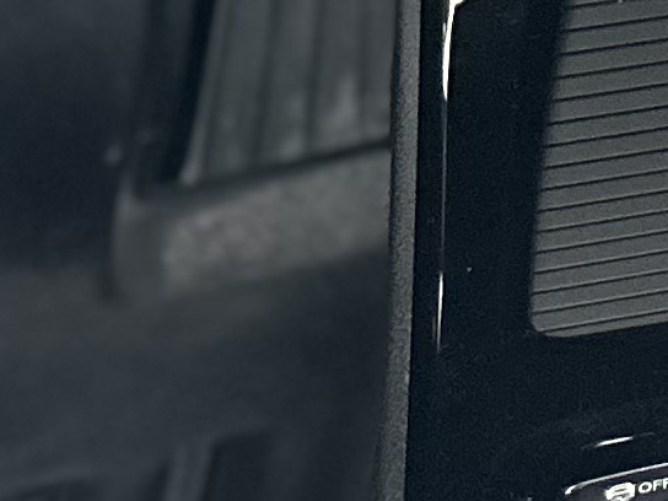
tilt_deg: -18.5
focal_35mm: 178
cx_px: 2333
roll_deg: -6.8
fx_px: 3435
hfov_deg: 8.3
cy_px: -1169
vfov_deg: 7.1
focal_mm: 6.86
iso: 160
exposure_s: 1/121
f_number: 1.78
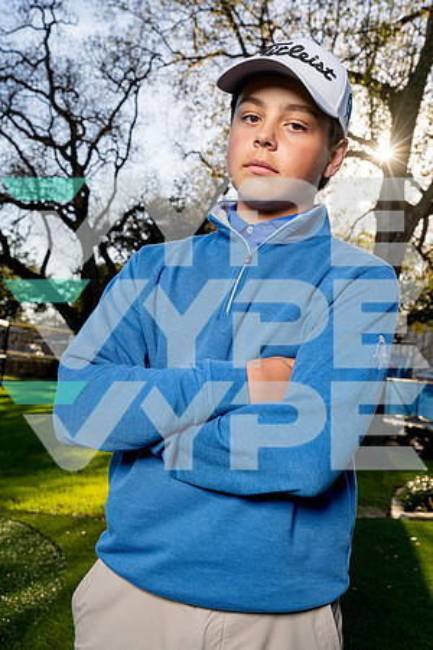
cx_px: 216
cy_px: 325
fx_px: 686
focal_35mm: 38
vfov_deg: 50.7
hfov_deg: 35.1
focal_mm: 38
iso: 100
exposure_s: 1/250
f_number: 8
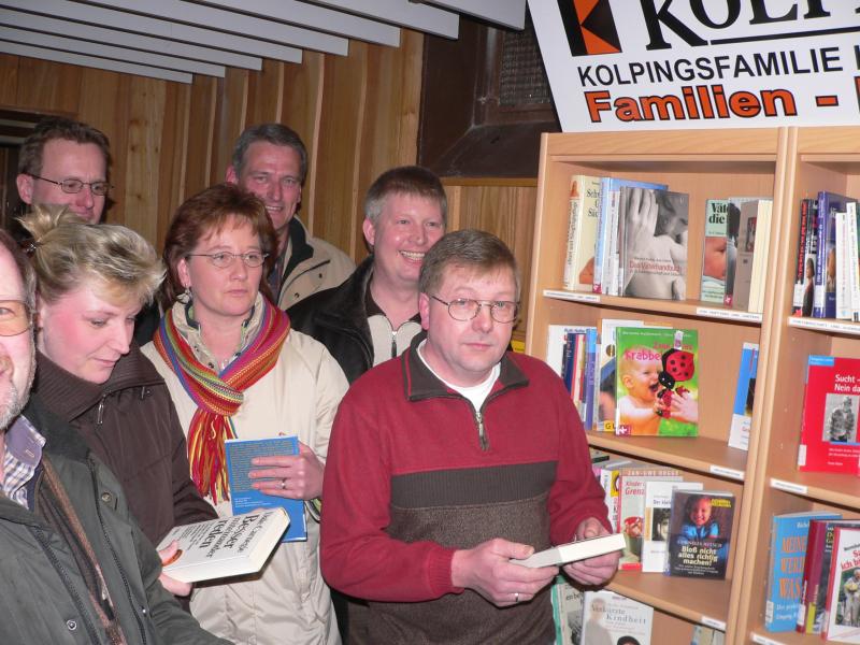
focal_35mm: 36
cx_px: 430
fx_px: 894
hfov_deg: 51.4
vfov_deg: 39.7
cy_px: 322
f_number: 2.8
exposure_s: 1/60
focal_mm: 6
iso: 100
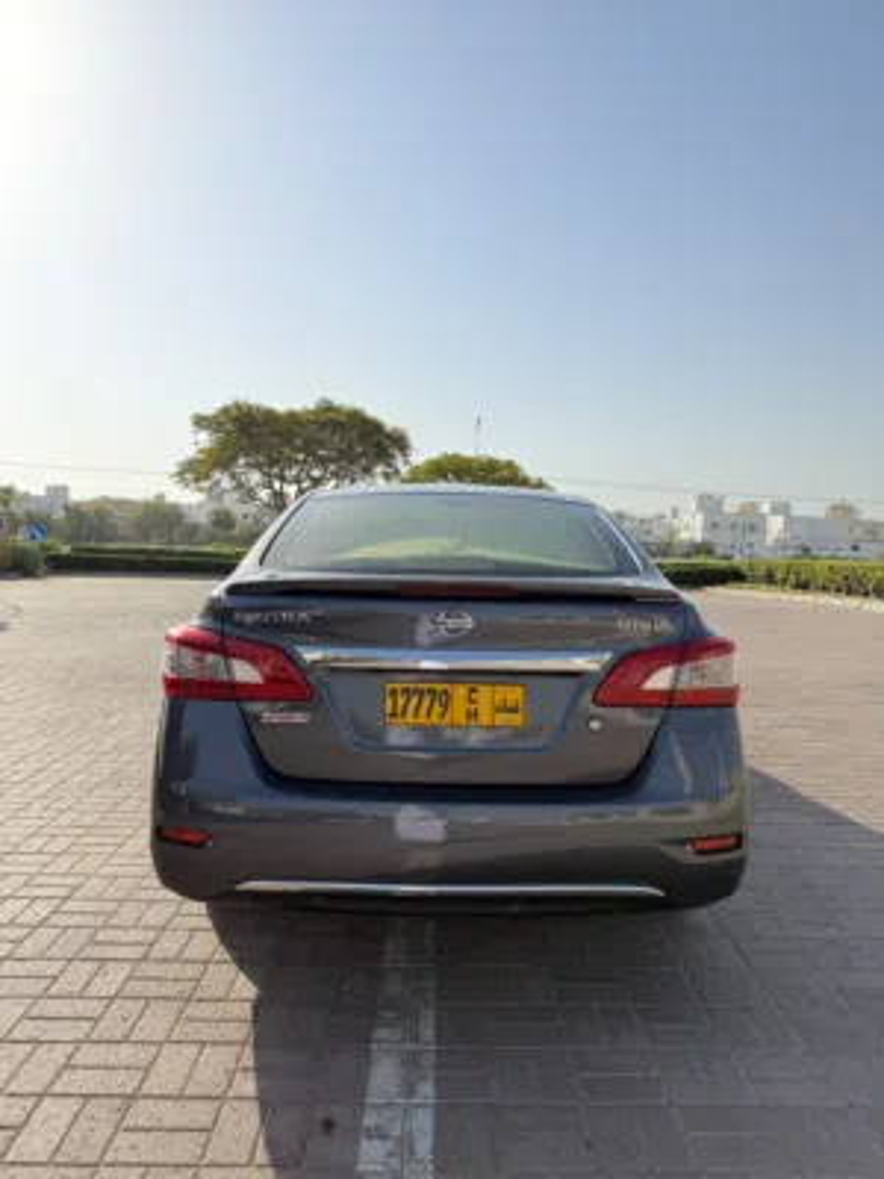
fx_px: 817
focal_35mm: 24
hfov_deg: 56.8
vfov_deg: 71.6
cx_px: 442
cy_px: 590
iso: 100
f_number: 1.78
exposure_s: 1/2053
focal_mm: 6.76
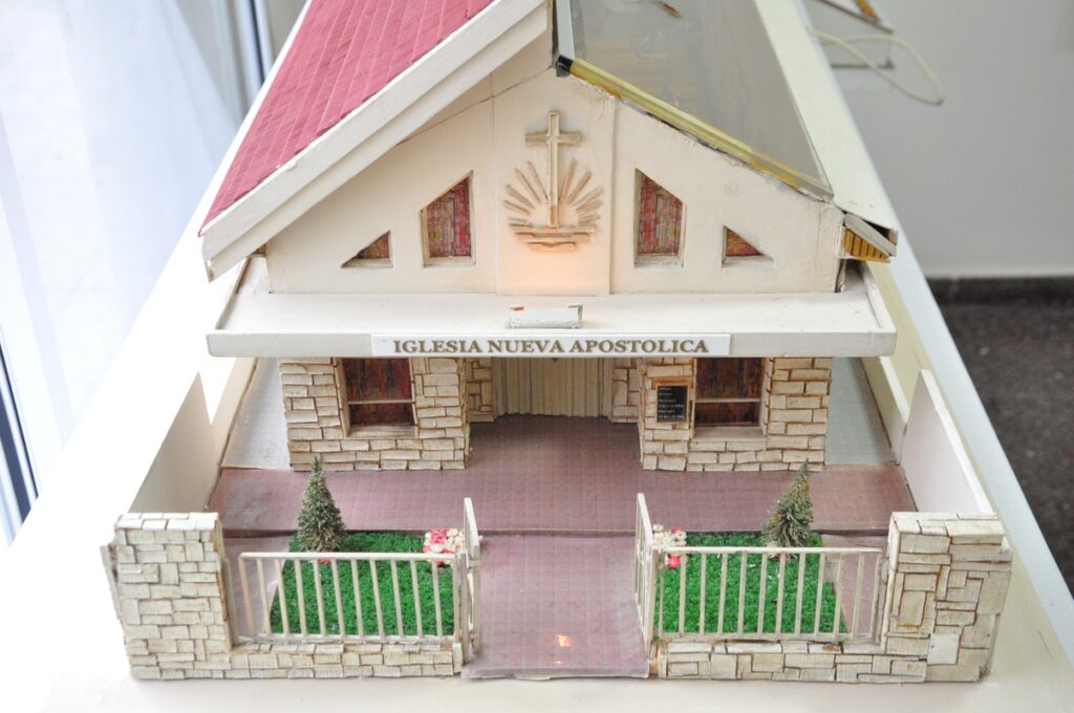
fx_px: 1430
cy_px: 356
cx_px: 537
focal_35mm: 48
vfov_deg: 28.0
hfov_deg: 41.2
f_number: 6.3
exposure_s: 1/80
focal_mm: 32
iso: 2500
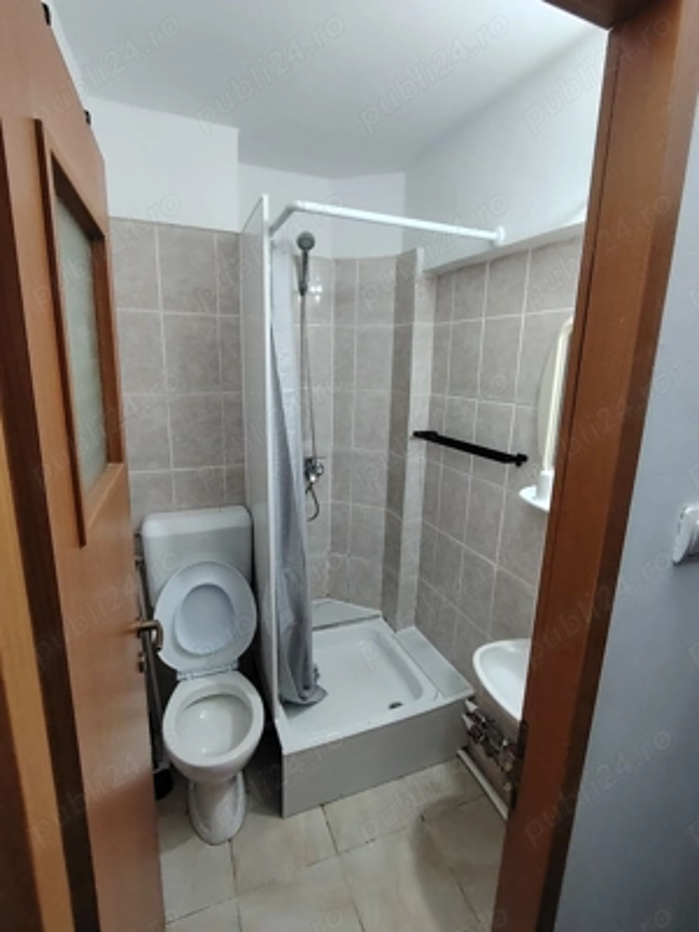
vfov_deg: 91.0
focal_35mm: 17
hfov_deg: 74.7
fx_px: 458
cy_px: 466
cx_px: 350
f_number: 2.2
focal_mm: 1.42
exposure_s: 1/50
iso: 404
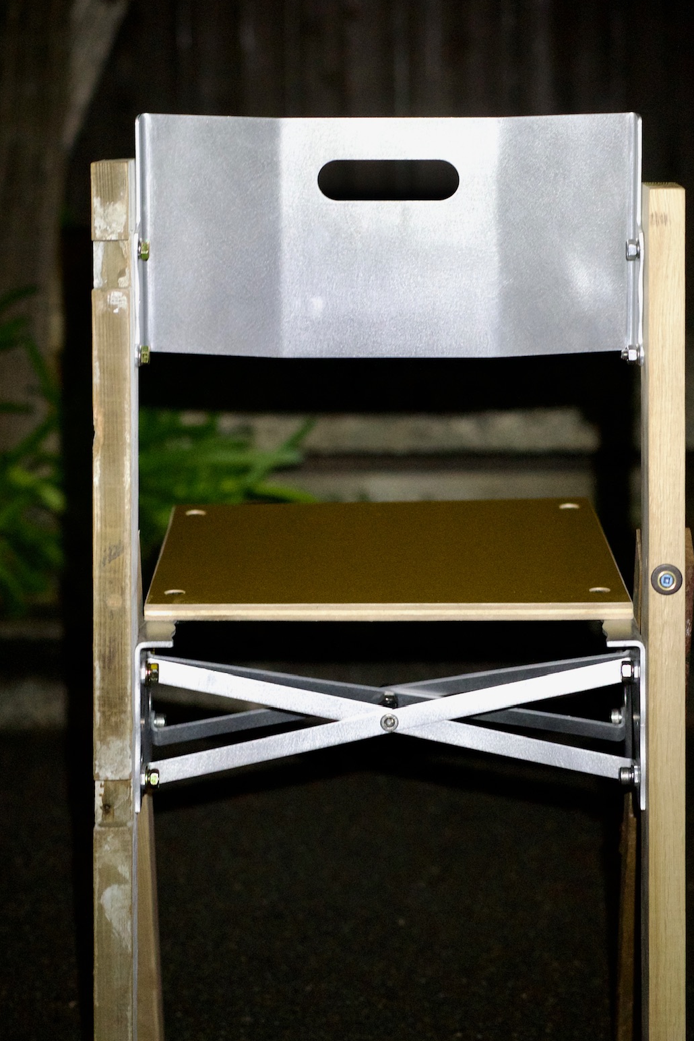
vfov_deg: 24.6
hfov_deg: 16.7
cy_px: 685
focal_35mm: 82
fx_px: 2370
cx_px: 398
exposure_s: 1/40
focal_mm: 55
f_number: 2.8
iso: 2000
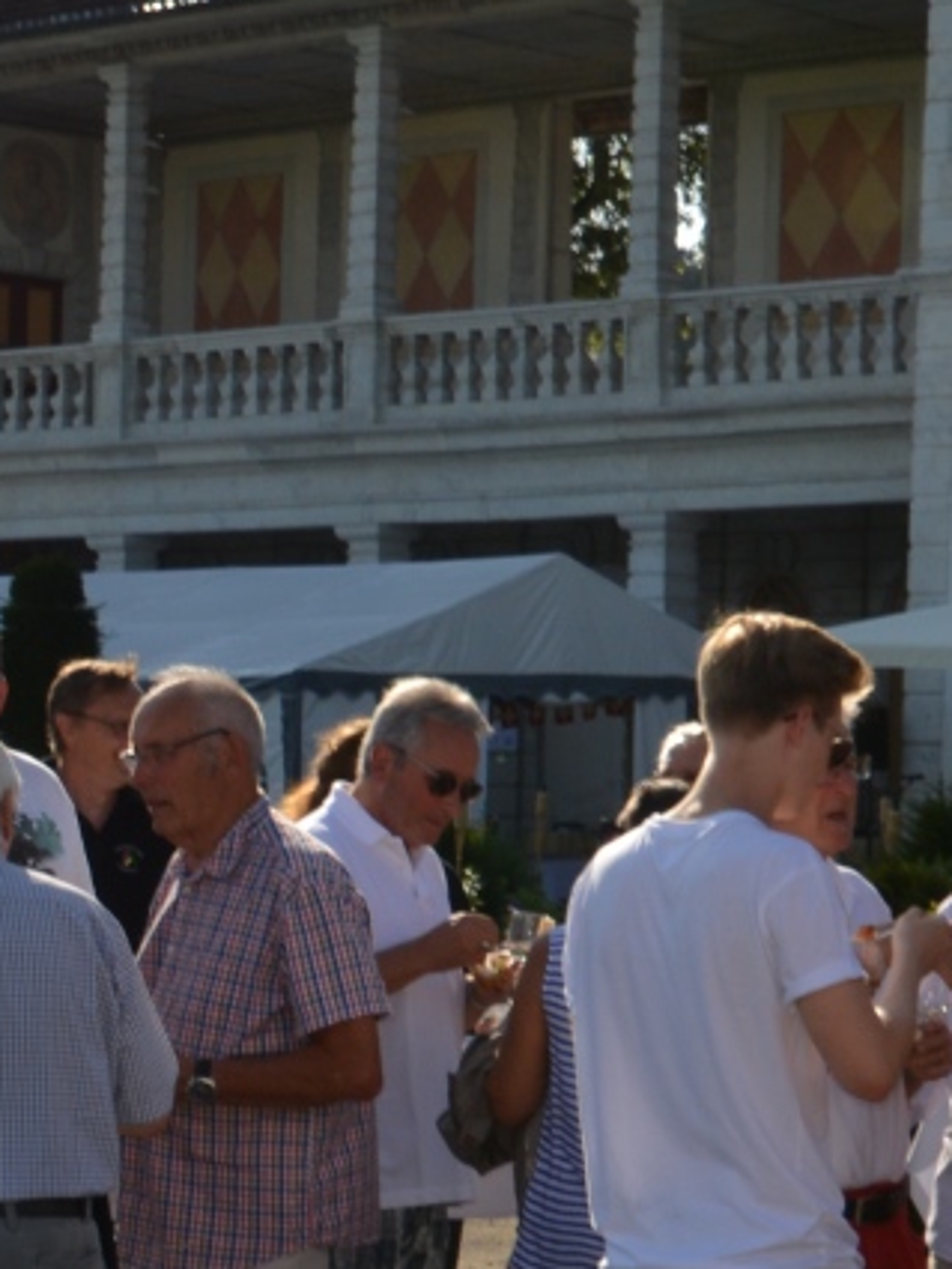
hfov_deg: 13.1
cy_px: 800
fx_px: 4032
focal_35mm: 110
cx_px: 1179
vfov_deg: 17.8
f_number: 11
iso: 100
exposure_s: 1/200
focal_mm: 18
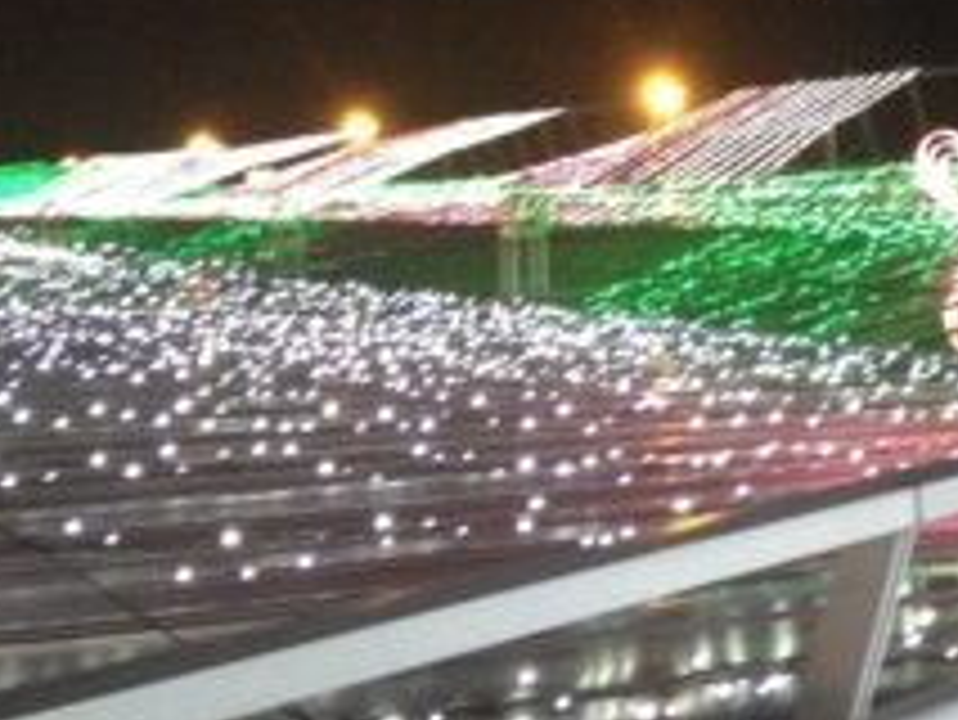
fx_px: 2271
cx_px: 801
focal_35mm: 82
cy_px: 20
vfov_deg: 17.6
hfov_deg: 23.4
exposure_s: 1/15
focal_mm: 4.28
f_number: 2.4
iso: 400
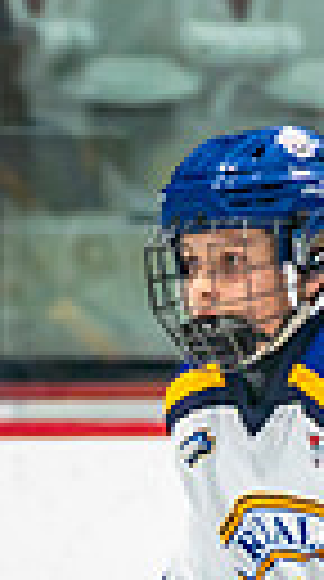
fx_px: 20511
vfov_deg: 1.6
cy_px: 925
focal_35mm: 1335
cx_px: 335
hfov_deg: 0.9
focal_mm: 200
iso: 400
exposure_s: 1/640
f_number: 2.8
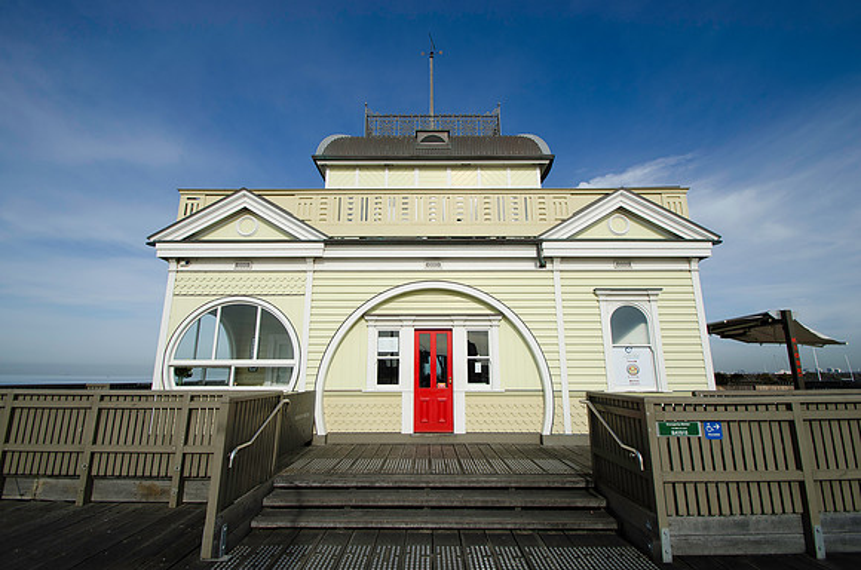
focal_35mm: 15
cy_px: 285
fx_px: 358
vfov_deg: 77.1
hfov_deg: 100.5
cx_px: 430
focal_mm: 10
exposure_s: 1/400
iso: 100
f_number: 7.1
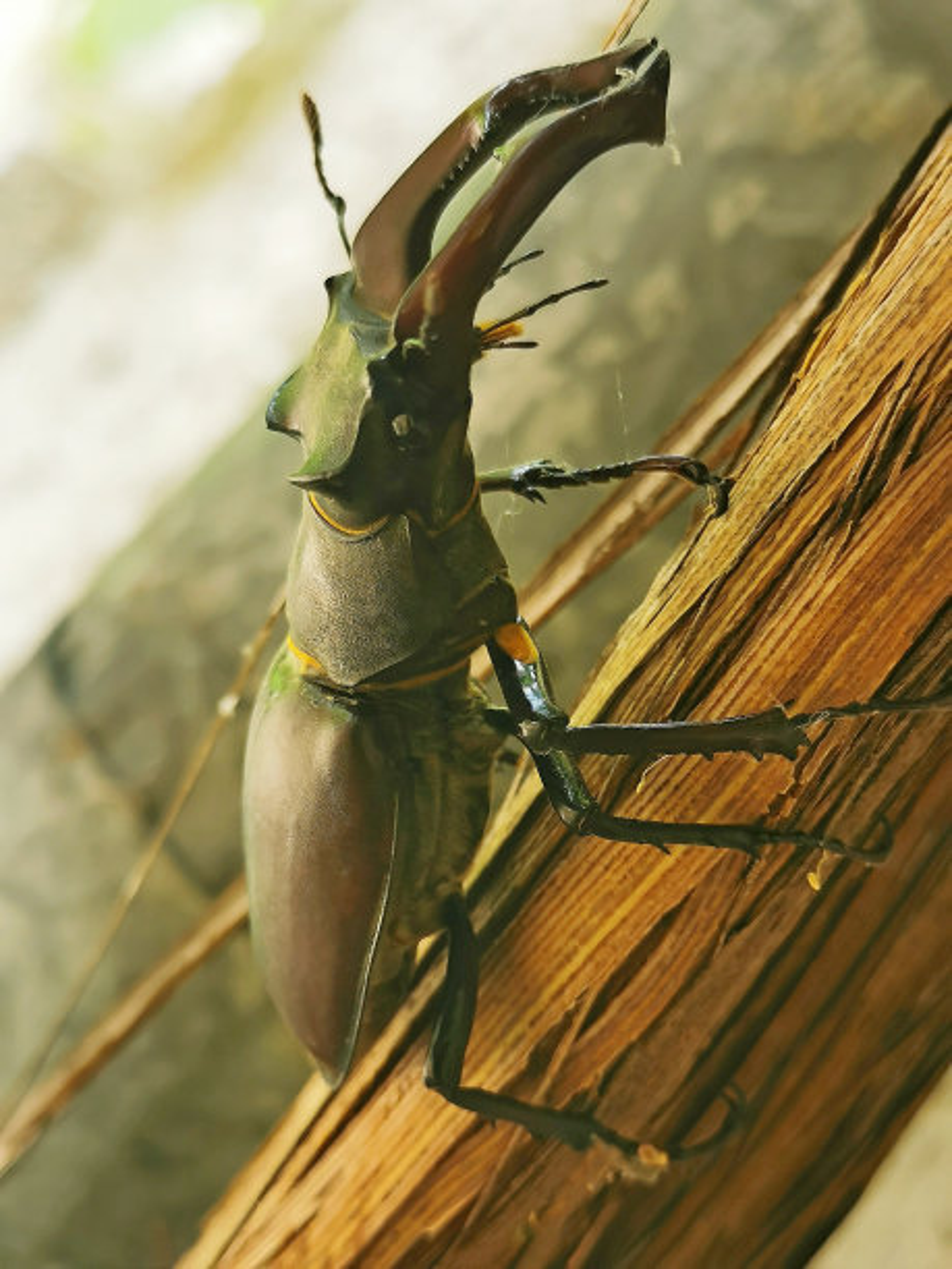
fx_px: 2383
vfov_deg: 29.8
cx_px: 476
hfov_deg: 22.6
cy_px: 634
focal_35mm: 65
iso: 50
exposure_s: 1/279
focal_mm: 5.58
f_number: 1.8
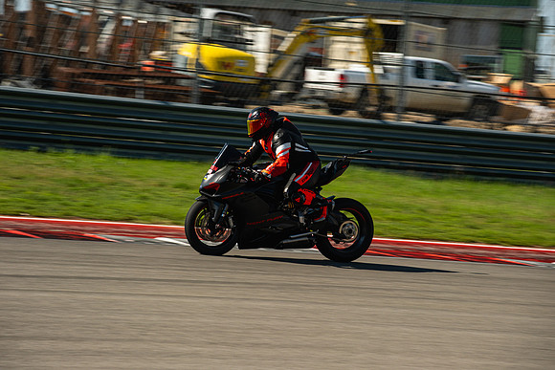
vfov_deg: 9.2
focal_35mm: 150
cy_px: 185
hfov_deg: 13.7
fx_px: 2313
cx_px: 278
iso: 160
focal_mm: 100
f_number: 6.4
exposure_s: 1/320
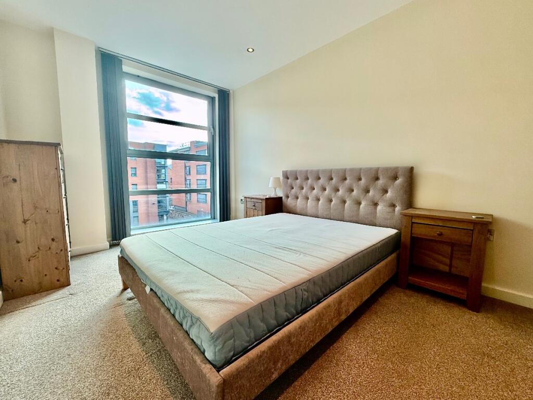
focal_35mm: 14
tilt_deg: -5.0
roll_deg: -2.1
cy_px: 200
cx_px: 266
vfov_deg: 85.7
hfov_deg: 102.1
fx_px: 216
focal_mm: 2.22
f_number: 2.2
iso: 40
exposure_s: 1/99
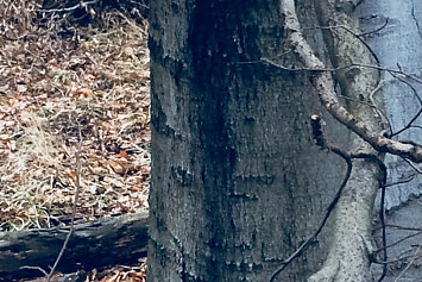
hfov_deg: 15.0
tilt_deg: -6.8
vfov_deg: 10.1
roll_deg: -3.1
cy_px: 152
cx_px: 327
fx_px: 1595
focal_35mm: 136
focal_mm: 4.15
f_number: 2.2
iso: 125
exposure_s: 1/33
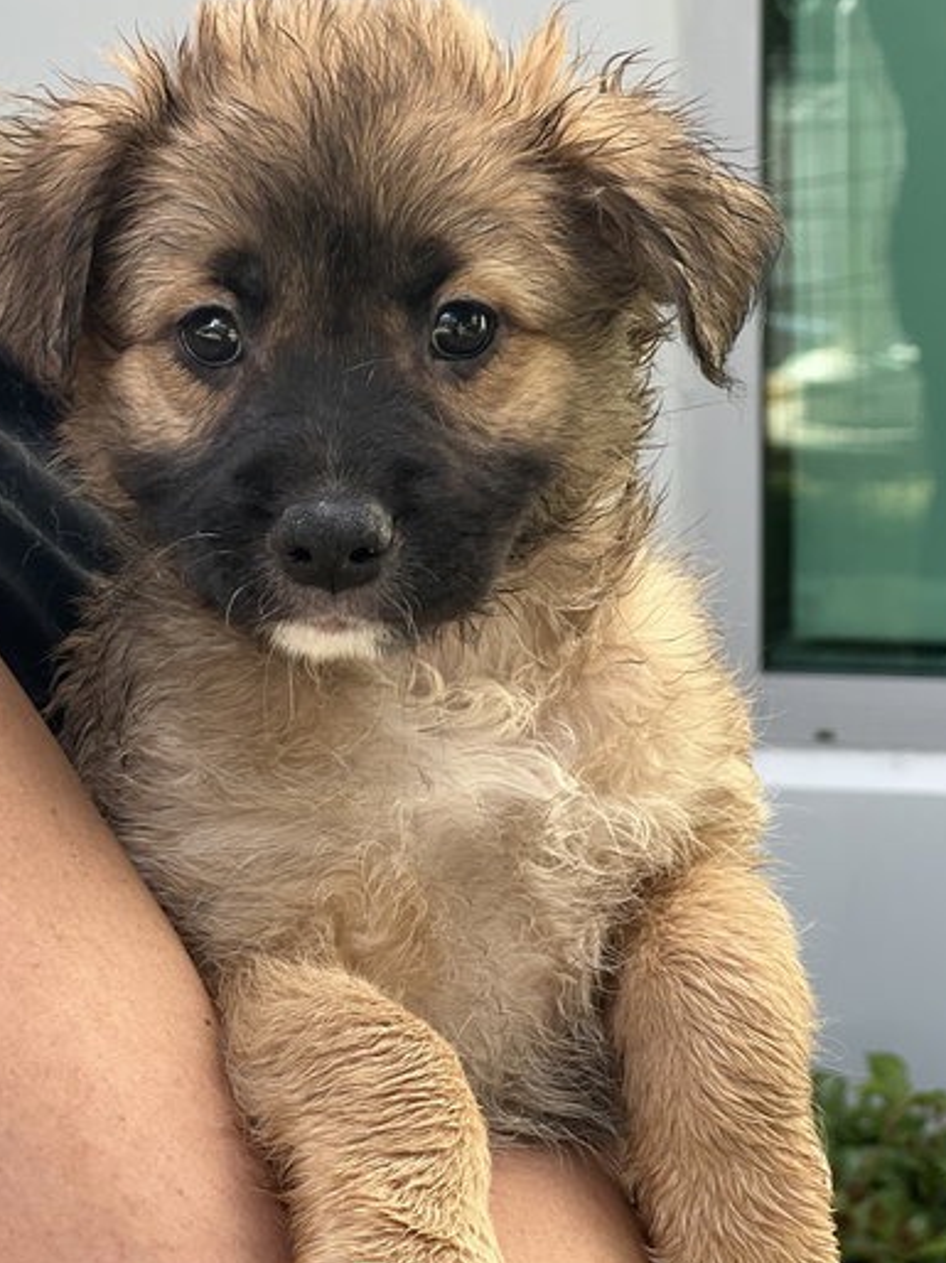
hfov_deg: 14.8
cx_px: 418
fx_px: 3647
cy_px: 561
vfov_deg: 19.6
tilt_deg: -9.2
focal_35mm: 100
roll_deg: +1.5
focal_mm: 9
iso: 50
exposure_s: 1/121
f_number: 2.8
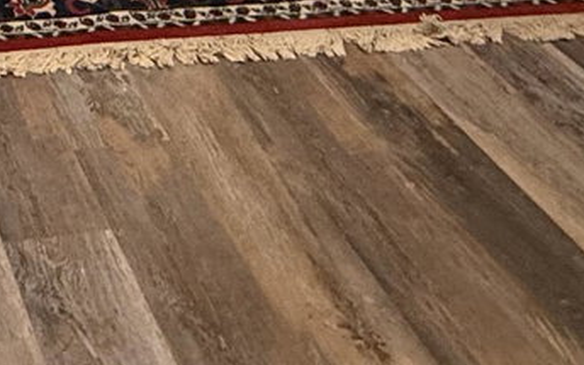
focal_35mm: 69
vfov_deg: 13.7
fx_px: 1098
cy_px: -504
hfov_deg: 26.1
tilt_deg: -7.8
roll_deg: +0.6
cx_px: -144
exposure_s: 1/60
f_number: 2.2
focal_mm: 2.22
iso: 320
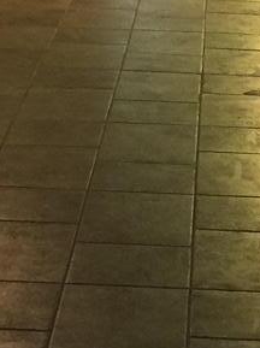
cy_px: -96
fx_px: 1646
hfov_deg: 9.0
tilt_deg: -7.4
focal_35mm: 164
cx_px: 118
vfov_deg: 11.8
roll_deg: -0.7
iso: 64
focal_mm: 4.15
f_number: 2.2
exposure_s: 1/15
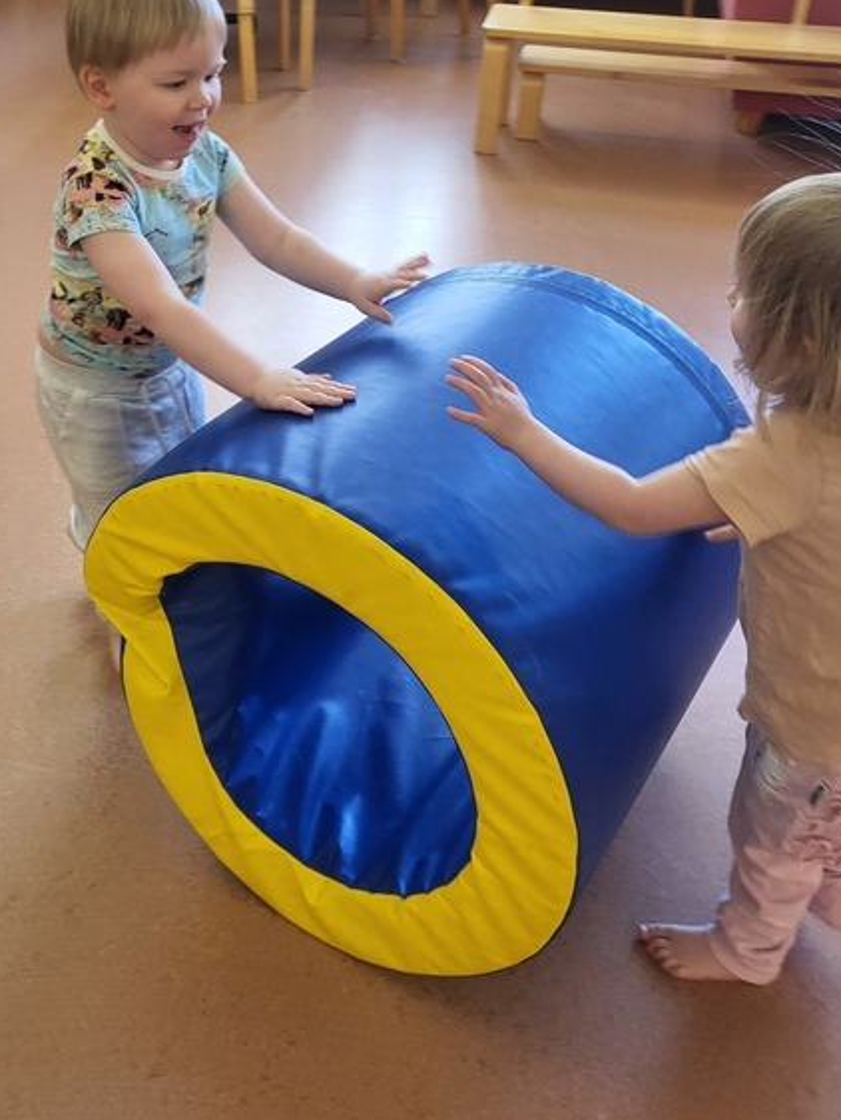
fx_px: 1198
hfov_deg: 38.1
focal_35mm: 37
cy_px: 409
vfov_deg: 49.5
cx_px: 255
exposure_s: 1/100
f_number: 1.8
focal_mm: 4.25
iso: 250
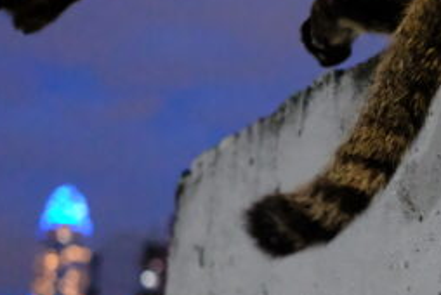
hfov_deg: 13.8
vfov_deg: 9.7
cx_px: 618
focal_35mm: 141
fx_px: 1729
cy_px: 289
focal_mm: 23
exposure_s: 1/50
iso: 6400
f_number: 2.8
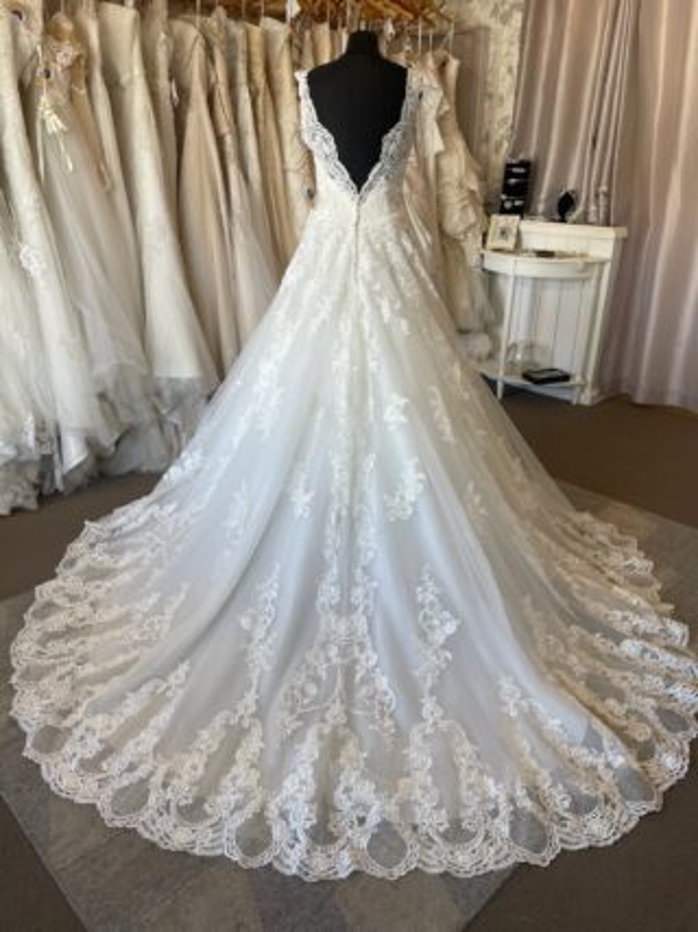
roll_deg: -0.8
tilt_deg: -24.6
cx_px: 349
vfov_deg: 67.3
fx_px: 699
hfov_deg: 53.0
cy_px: 466
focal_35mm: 26
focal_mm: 4.2
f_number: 1.6
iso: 40
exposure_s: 1/100
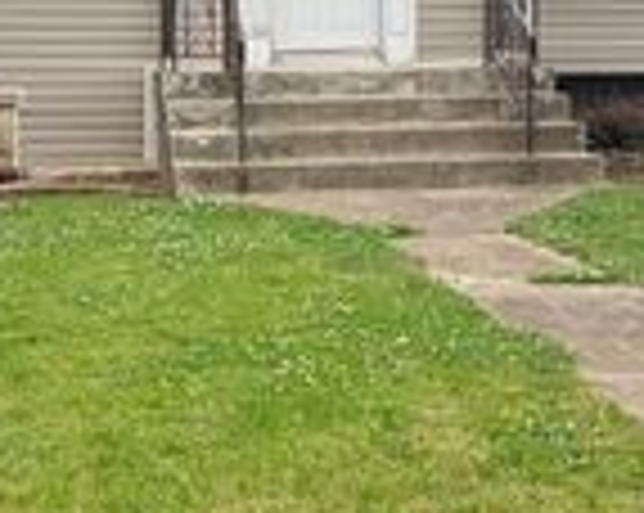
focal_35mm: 82
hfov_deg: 23.2
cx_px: 189
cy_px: 47
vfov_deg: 18.4
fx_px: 1561
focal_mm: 6.76
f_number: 1.78
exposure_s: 1/1174
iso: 100
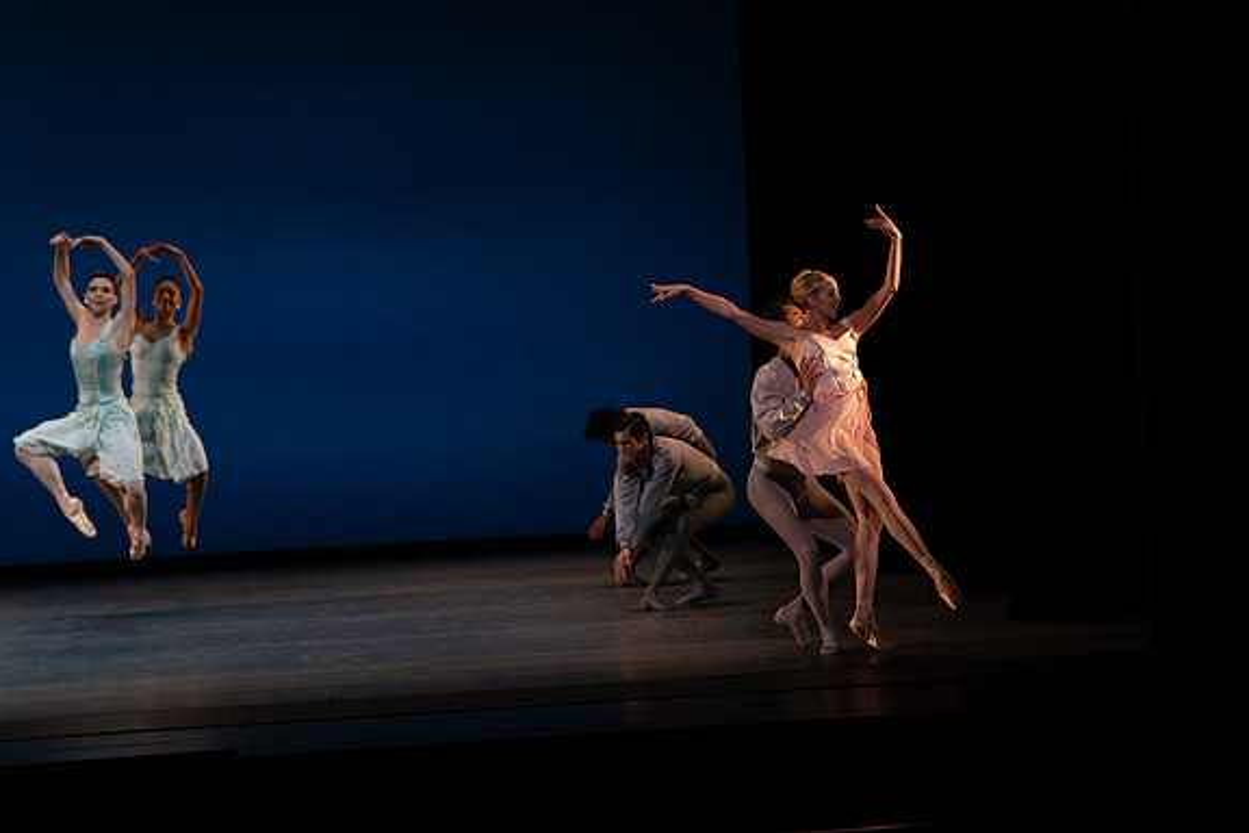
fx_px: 4718
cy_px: 415
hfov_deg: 15.1
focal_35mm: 136
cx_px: 624
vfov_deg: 10.1
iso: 3200
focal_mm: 135
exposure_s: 1/500
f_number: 8
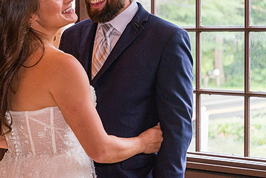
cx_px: 93
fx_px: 924
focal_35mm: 125
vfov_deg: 10.9
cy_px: 32
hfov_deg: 16.4
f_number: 5
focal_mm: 72
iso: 2000
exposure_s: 1/125
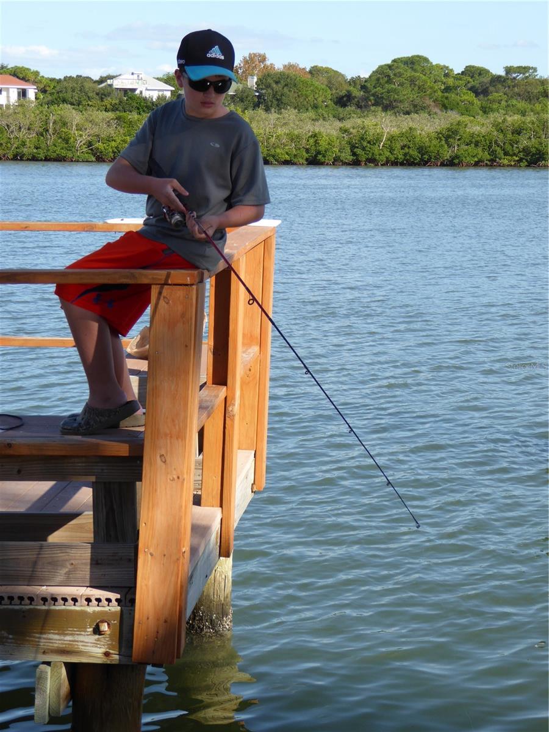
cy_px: 366
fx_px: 1565
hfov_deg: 19.9
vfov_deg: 26.3
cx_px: 274
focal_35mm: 74
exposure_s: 1/320
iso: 100
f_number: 4.6
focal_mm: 13.2
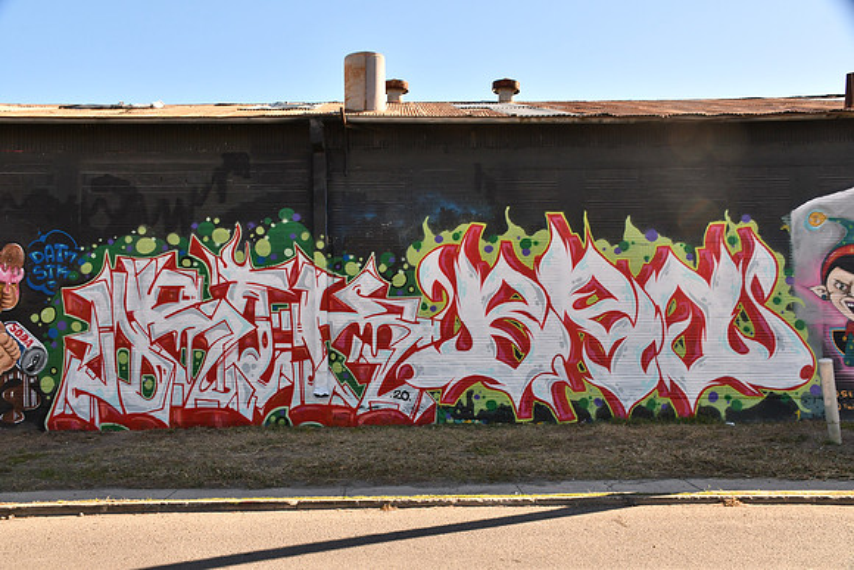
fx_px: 854
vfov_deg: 36.9
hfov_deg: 53.1
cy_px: 285
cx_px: 427
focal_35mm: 36
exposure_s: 1/400
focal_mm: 24
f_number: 11
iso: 400
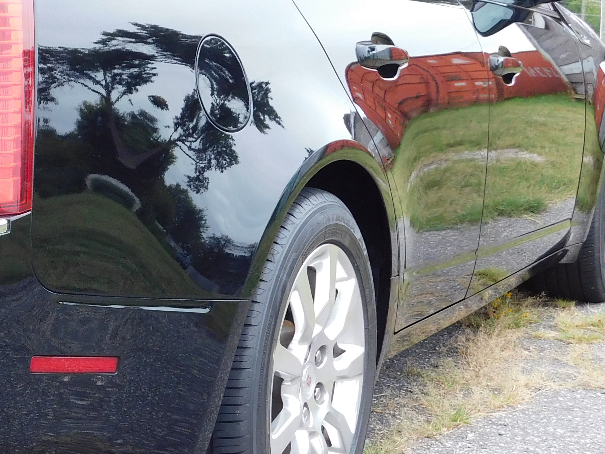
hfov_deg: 20.9
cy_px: 275
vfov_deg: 16.2
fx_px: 1590
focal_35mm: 91
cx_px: 24
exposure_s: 1/30
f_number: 3.5
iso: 180
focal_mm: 6.3
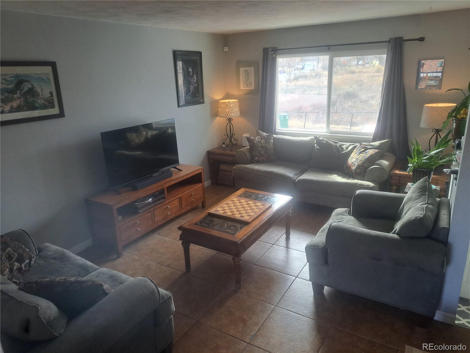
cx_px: 235
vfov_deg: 56.8
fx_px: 326
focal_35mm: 24
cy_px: 176
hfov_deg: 71.6
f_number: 1.8
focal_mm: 5.23
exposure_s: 1/60
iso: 64
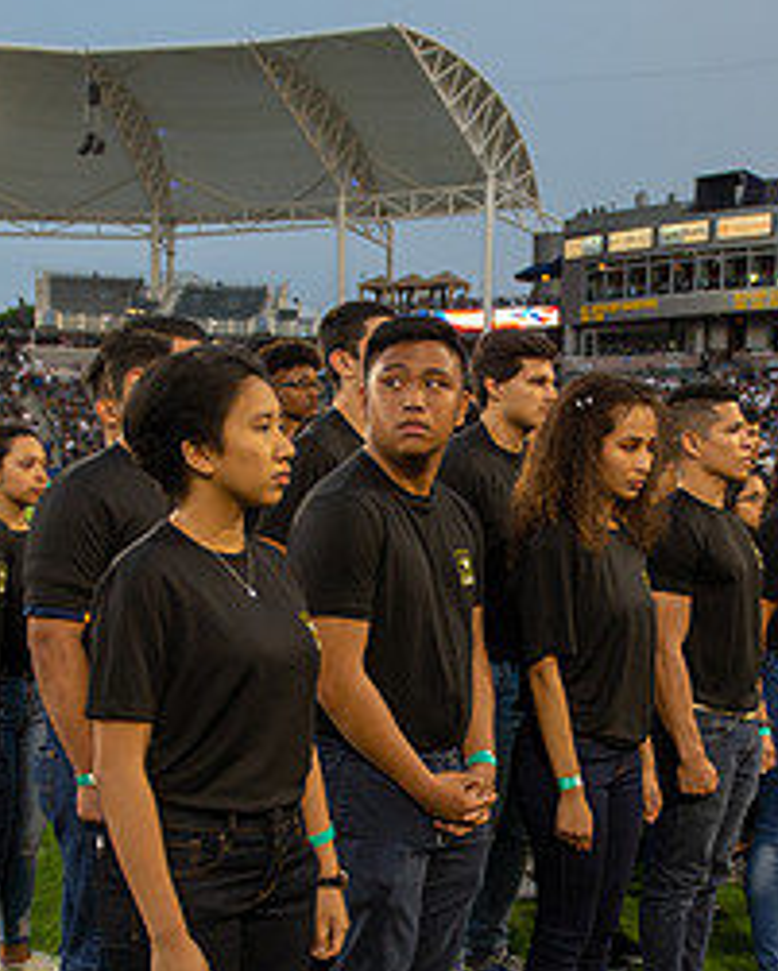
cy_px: 617
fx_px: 1496
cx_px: 515
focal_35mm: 52
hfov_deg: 29.0
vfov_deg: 35.7
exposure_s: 1/500
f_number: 2.8
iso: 400
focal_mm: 24
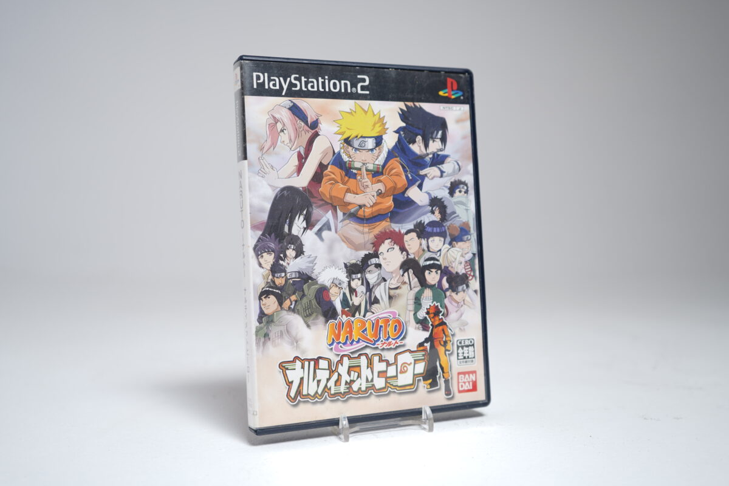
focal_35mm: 36
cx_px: 364
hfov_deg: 53.1
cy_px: 243
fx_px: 729
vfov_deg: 36.9
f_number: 4
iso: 64
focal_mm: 36
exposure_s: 1/6
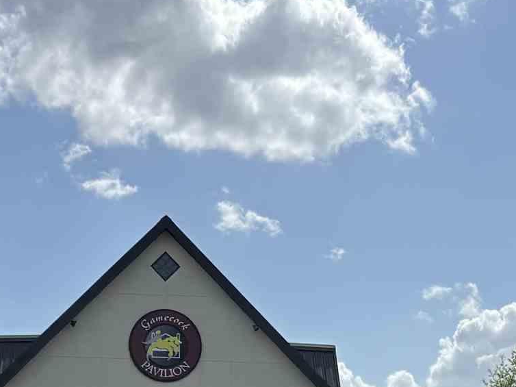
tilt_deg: -1.3
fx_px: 1580
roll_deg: +1.1
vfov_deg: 13.1
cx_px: 354
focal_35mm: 106
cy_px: 605
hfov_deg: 18.5
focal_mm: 5.96
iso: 50
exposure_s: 1/5348
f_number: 1.6
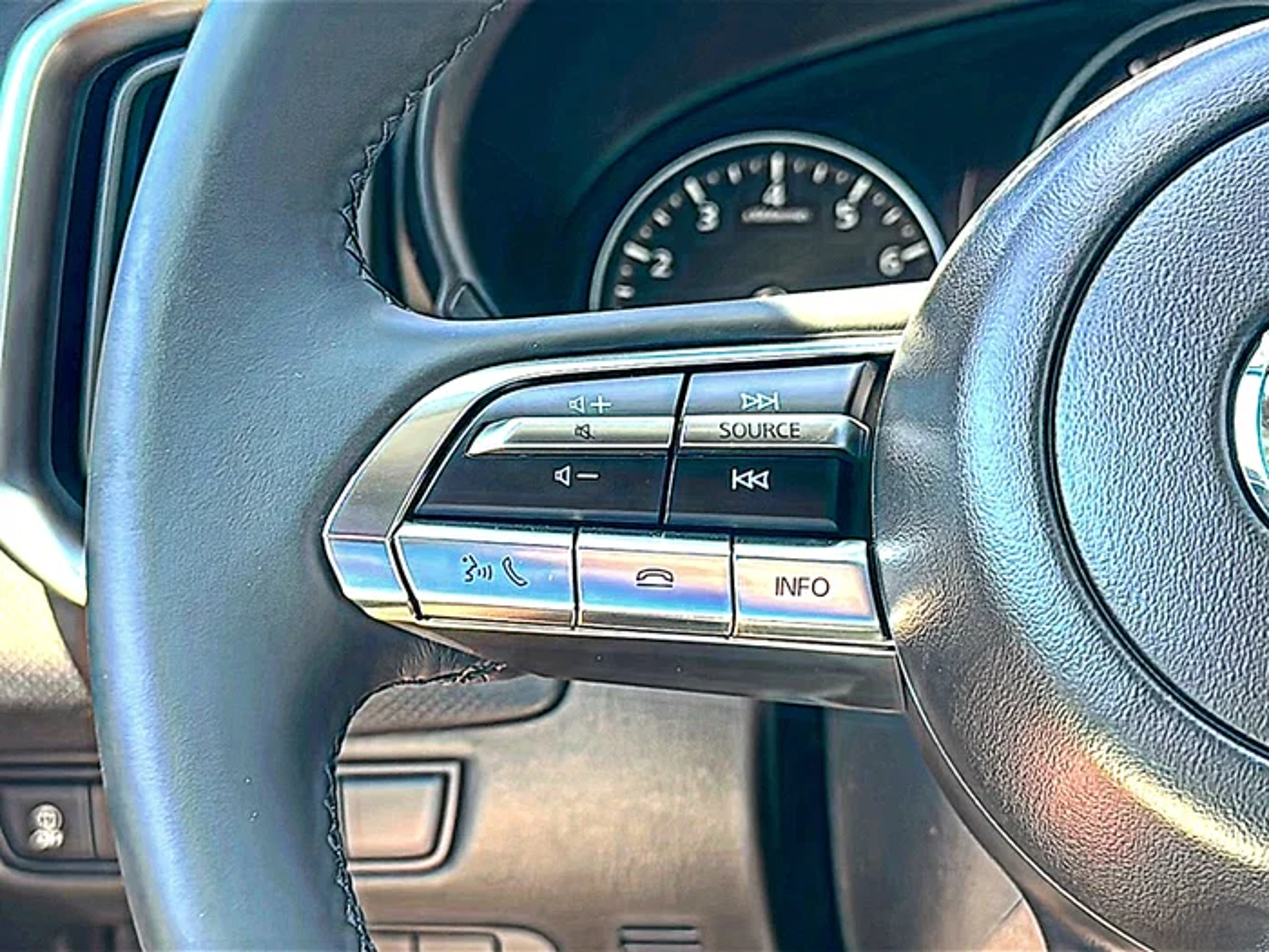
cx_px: 634
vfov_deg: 31.5
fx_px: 1686
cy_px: 476
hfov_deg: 41.2
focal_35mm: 46
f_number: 1.78
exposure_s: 1/193
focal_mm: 6.86
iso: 100
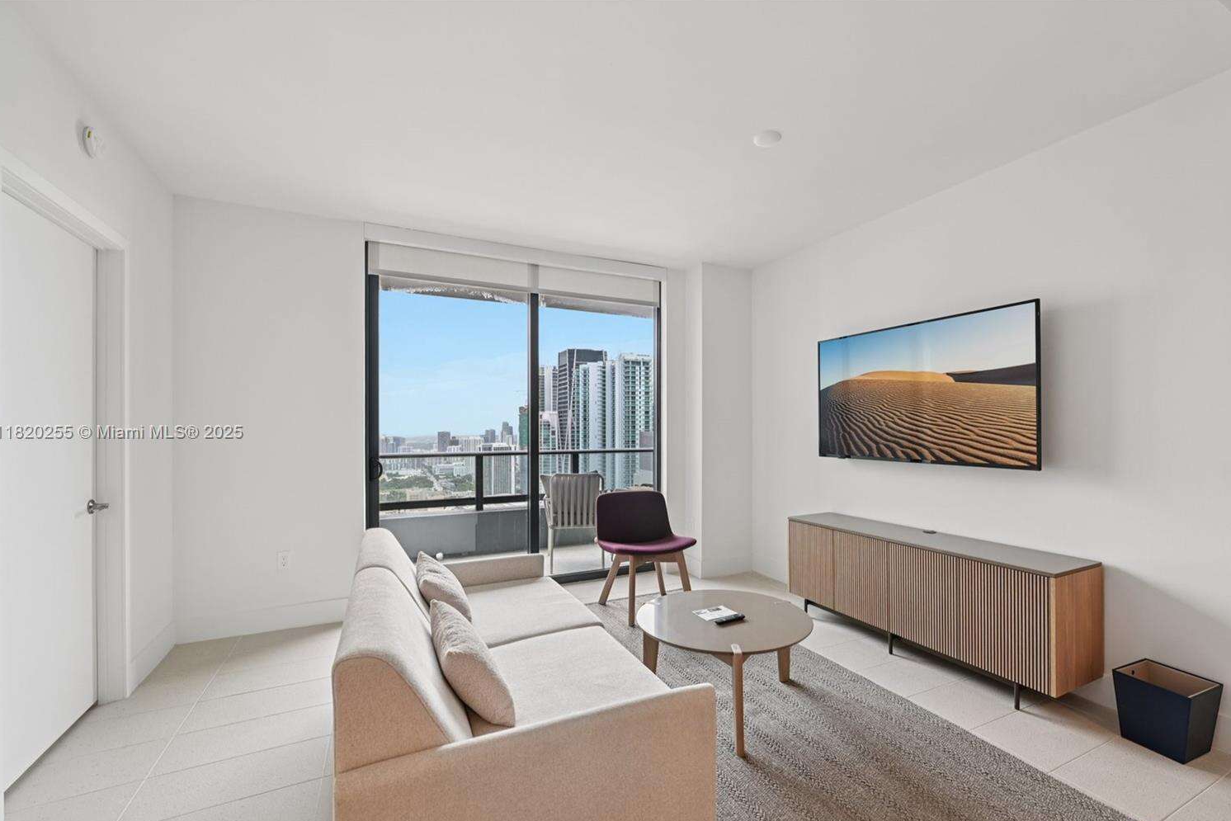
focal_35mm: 15
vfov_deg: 77.3
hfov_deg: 100.3
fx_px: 513
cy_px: 434
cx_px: 639
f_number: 5
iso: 100
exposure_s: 1/40
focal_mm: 14
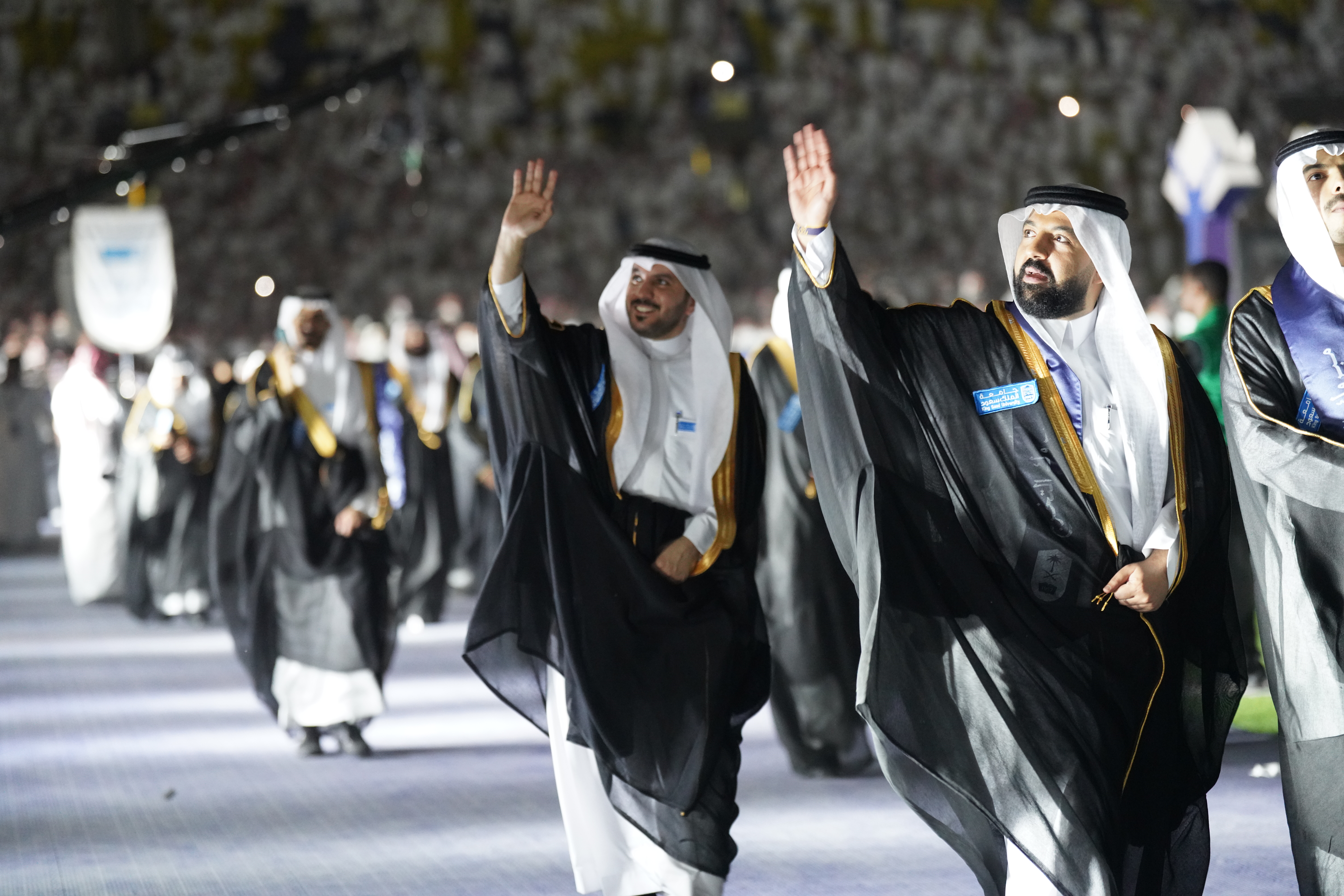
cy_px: 448
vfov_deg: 11.0
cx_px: 672
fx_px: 4666
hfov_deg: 16.4
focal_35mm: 125
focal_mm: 125
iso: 4000
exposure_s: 1/125
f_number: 2.8
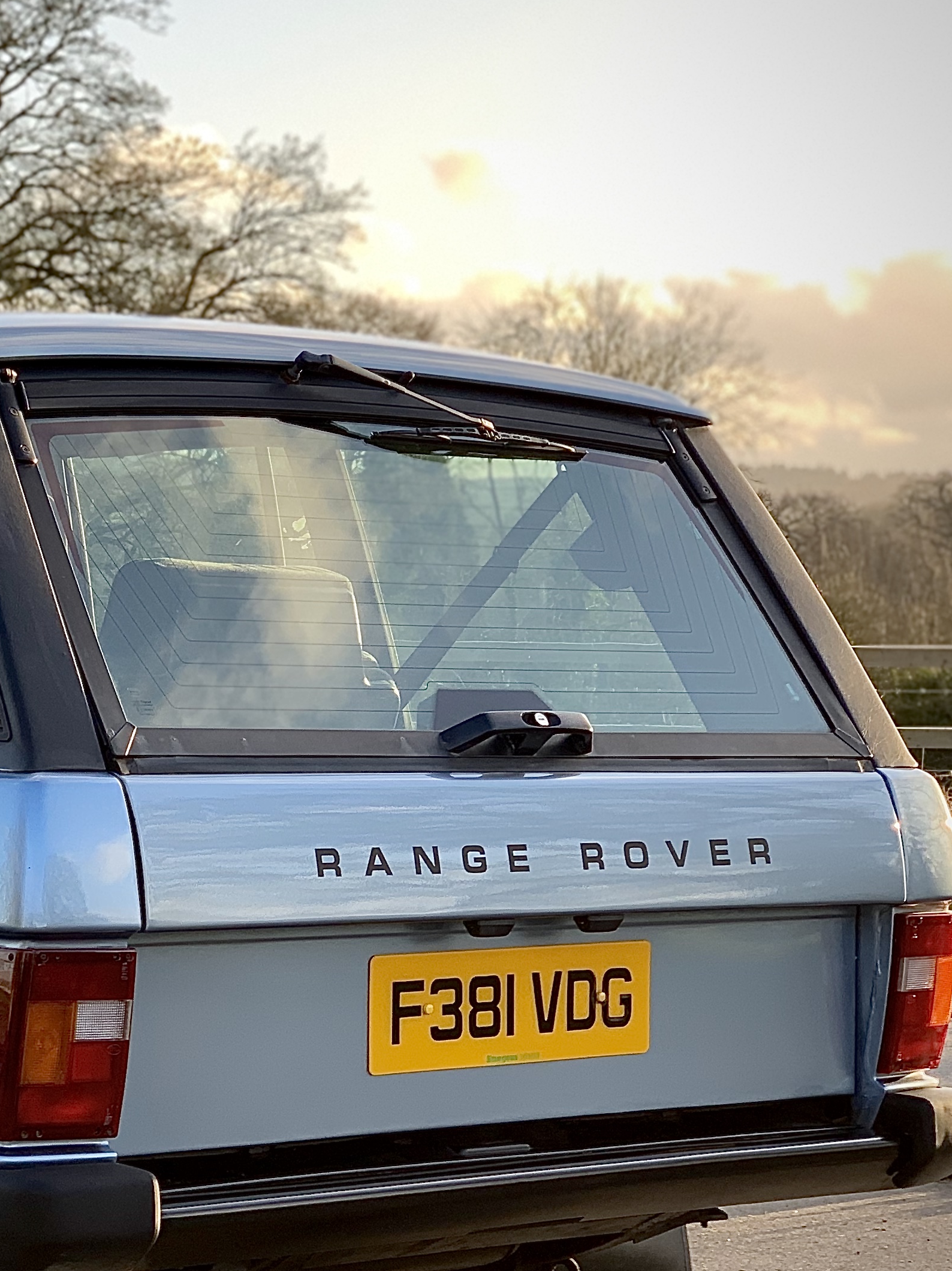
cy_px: 853
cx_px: -109
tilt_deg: -4.1
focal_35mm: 99
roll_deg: -1.5
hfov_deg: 14.6
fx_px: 3631
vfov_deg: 19.8
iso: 20
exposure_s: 1/122
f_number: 2.4
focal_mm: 6
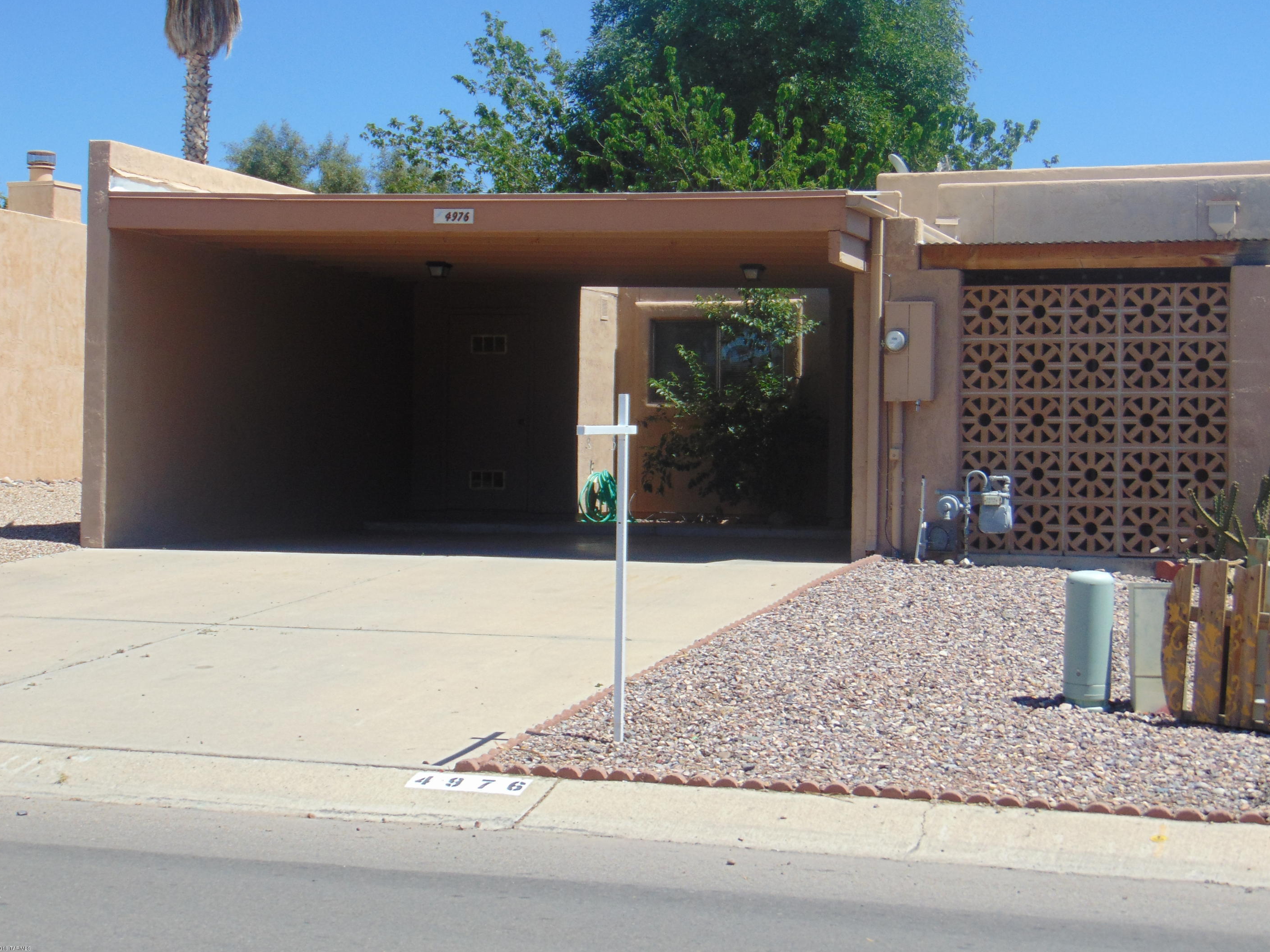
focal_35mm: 64
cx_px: 666
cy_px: 472
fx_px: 2348
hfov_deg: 30.3
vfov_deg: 22.9
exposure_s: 1/1000
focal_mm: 10.8
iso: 80
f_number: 3.6
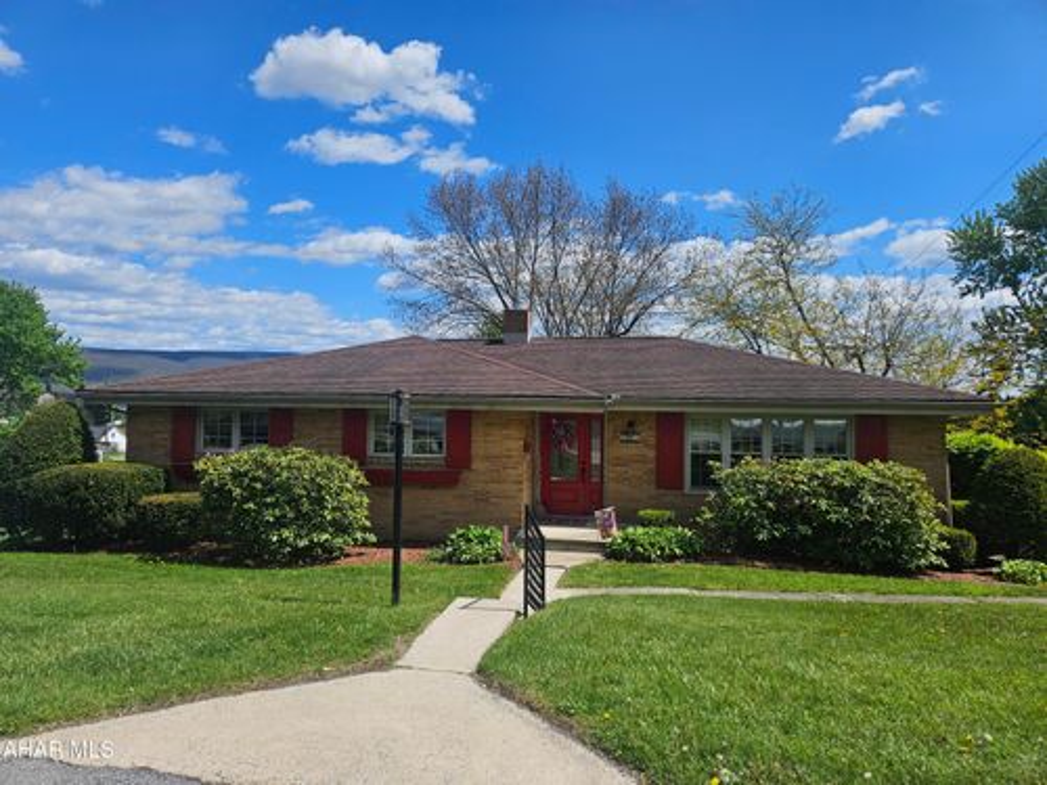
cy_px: 392
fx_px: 696
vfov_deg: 58.9
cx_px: 524
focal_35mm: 23
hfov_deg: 73.9
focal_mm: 5.4
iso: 25
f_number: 1.8
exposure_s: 1/2843
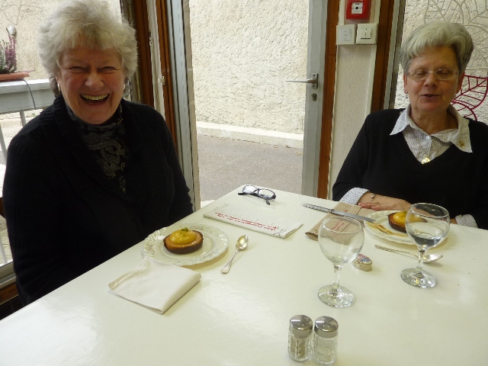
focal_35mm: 25
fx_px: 352
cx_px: 244
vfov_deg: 54.9
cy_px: 183
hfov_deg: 69.4
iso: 100
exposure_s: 1/30
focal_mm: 4.1
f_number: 3.3
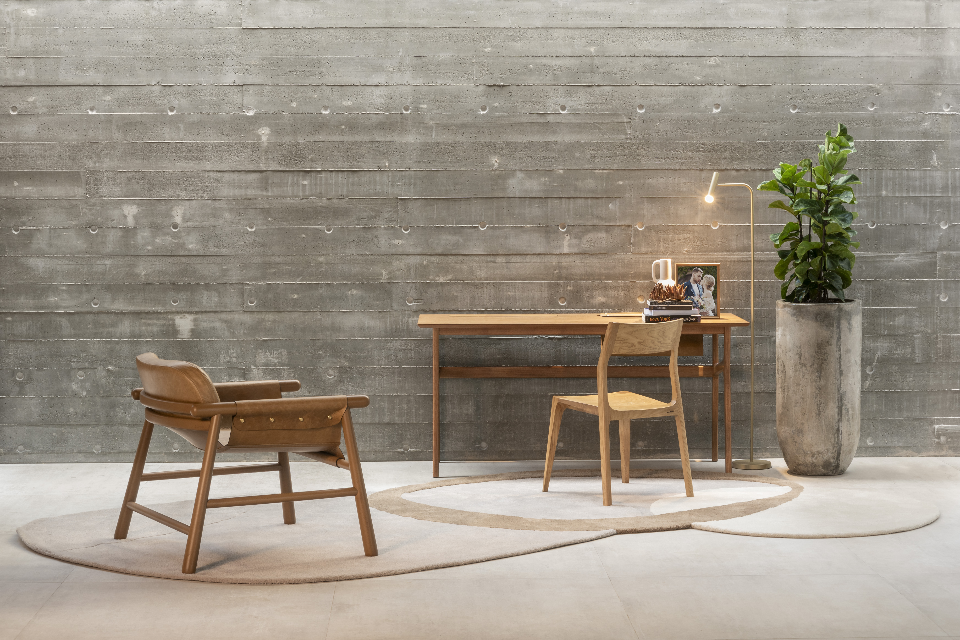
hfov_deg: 28.5
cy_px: 317
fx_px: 1893
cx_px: 480
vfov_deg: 19.2
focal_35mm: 71
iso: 200
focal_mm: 70
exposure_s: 3
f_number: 13
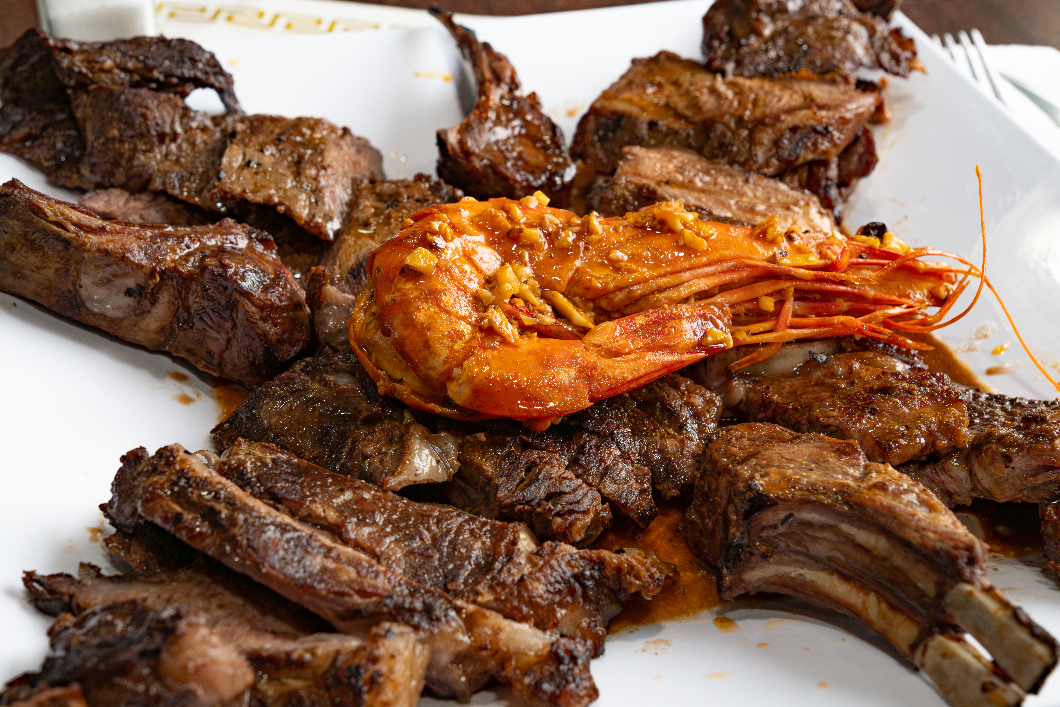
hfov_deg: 36.9
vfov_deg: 25.1
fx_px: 1590
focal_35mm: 54
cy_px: 354
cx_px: 530
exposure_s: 1/80
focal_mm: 36
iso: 200
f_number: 6.3
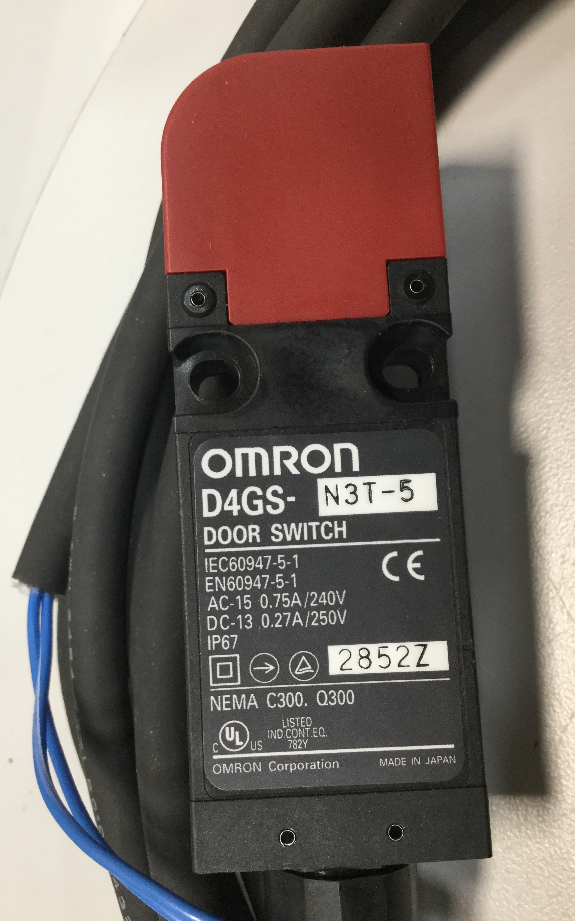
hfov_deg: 38.3
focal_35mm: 33
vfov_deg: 58.1
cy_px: 460
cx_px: 277
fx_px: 827
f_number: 2.4
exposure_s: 1/30
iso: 64
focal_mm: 3.3
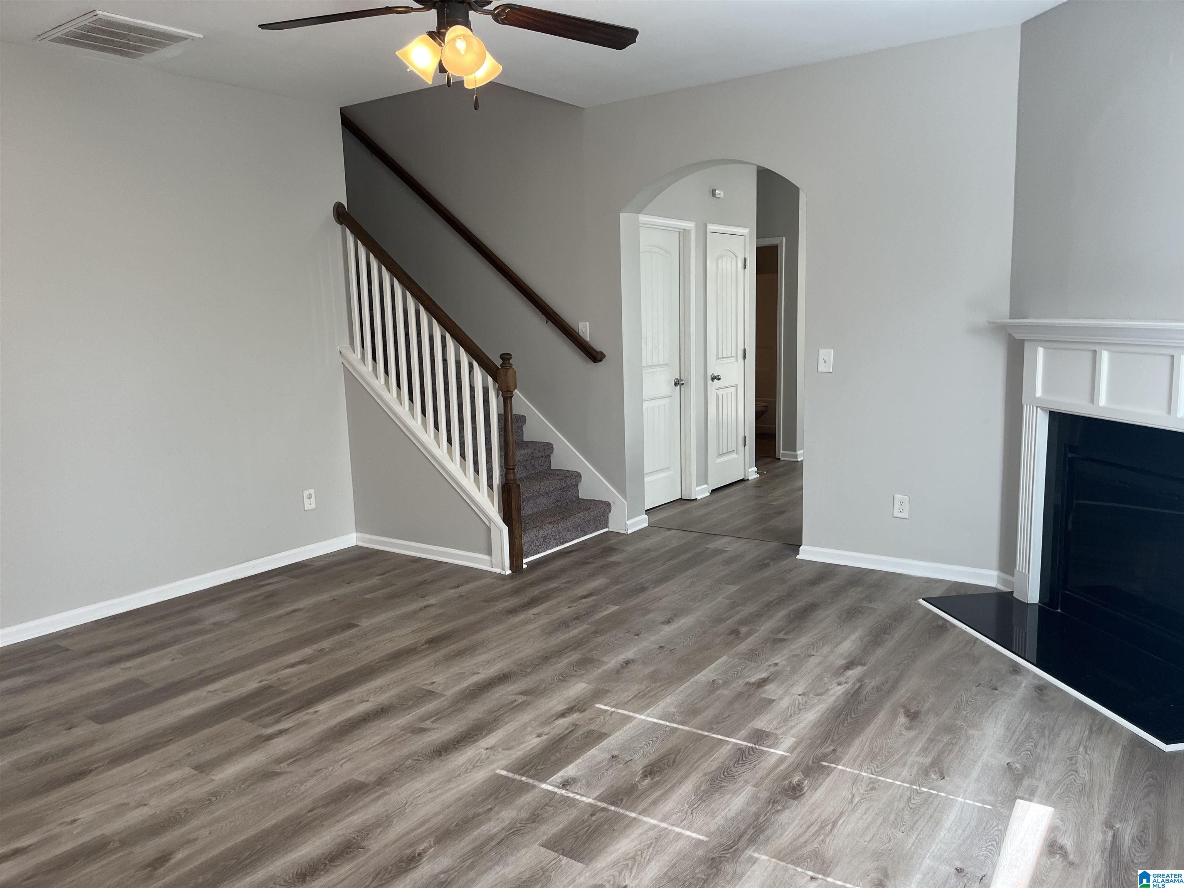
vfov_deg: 53.1
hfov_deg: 67.3
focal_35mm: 26
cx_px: 592
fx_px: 889
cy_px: 444
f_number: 1.6
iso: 64
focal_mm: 5.1
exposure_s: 1/143
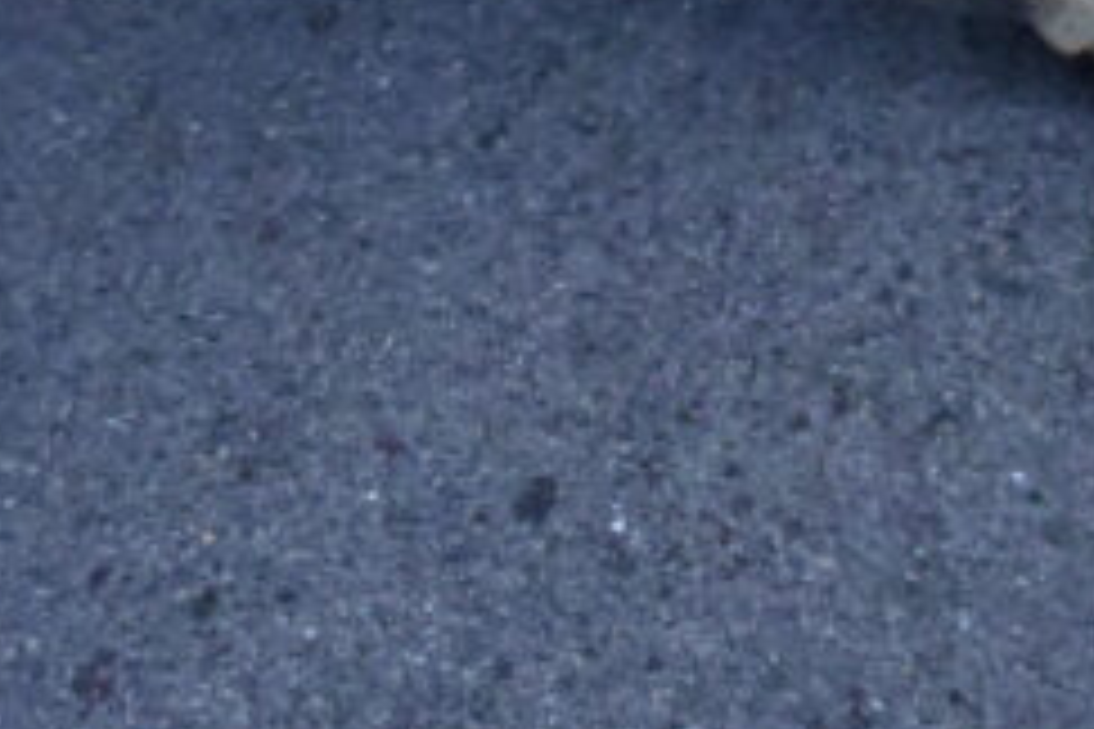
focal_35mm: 101
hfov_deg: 20.2
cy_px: -799
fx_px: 3069
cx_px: 648
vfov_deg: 11.9
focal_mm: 16
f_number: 5.6
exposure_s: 1/320
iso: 3200
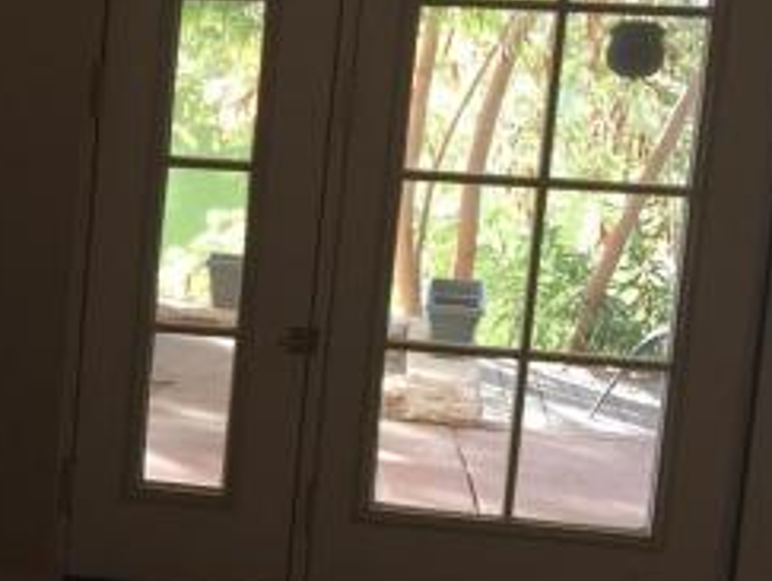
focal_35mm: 122
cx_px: -531
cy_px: 397
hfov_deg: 14.5
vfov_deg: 12.2
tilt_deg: -10.3
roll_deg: -2.8
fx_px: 2725
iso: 32
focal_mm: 4.15
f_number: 2.2
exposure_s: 1/40
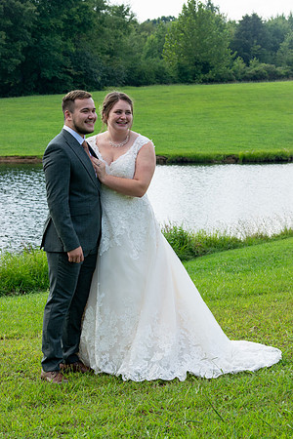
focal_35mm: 82
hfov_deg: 16.6
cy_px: 220
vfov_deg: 24.6
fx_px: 1007
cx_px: 146
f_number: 8
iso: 220
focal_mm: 55
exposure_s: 1/250
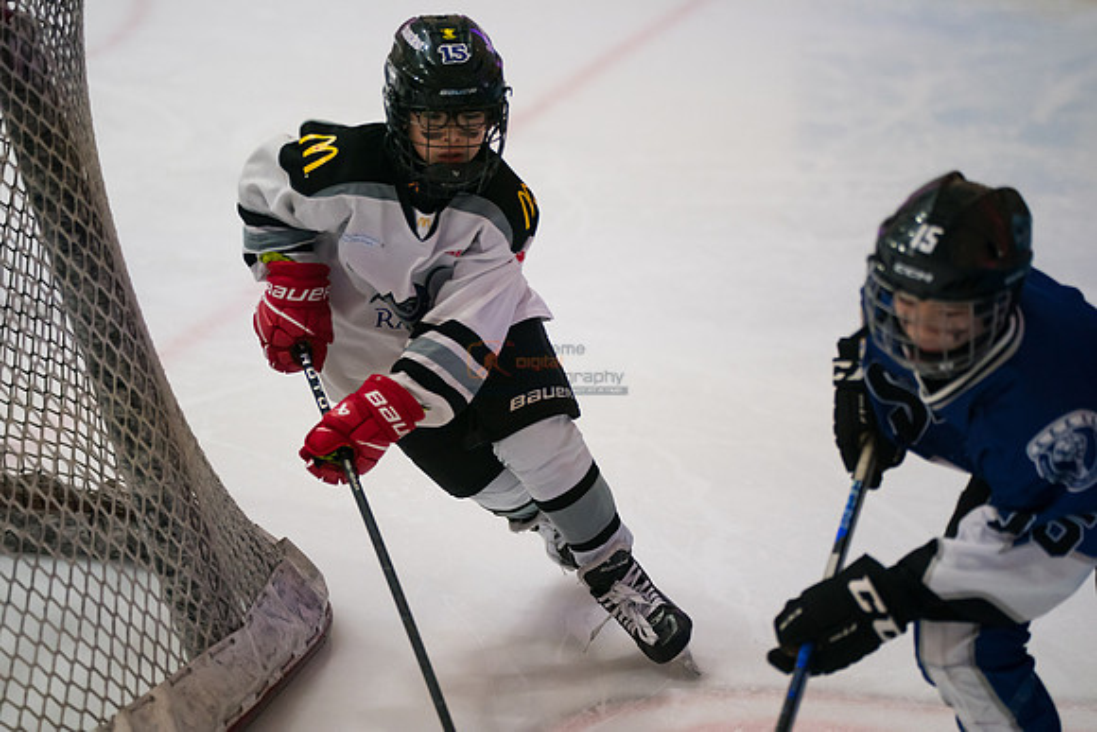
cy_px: 366
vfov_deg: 9.3
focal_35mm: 148
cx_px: 548
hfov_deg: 13.9
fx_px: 4511
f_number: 2.8
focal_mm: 148
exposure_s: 1/1250
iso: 3200
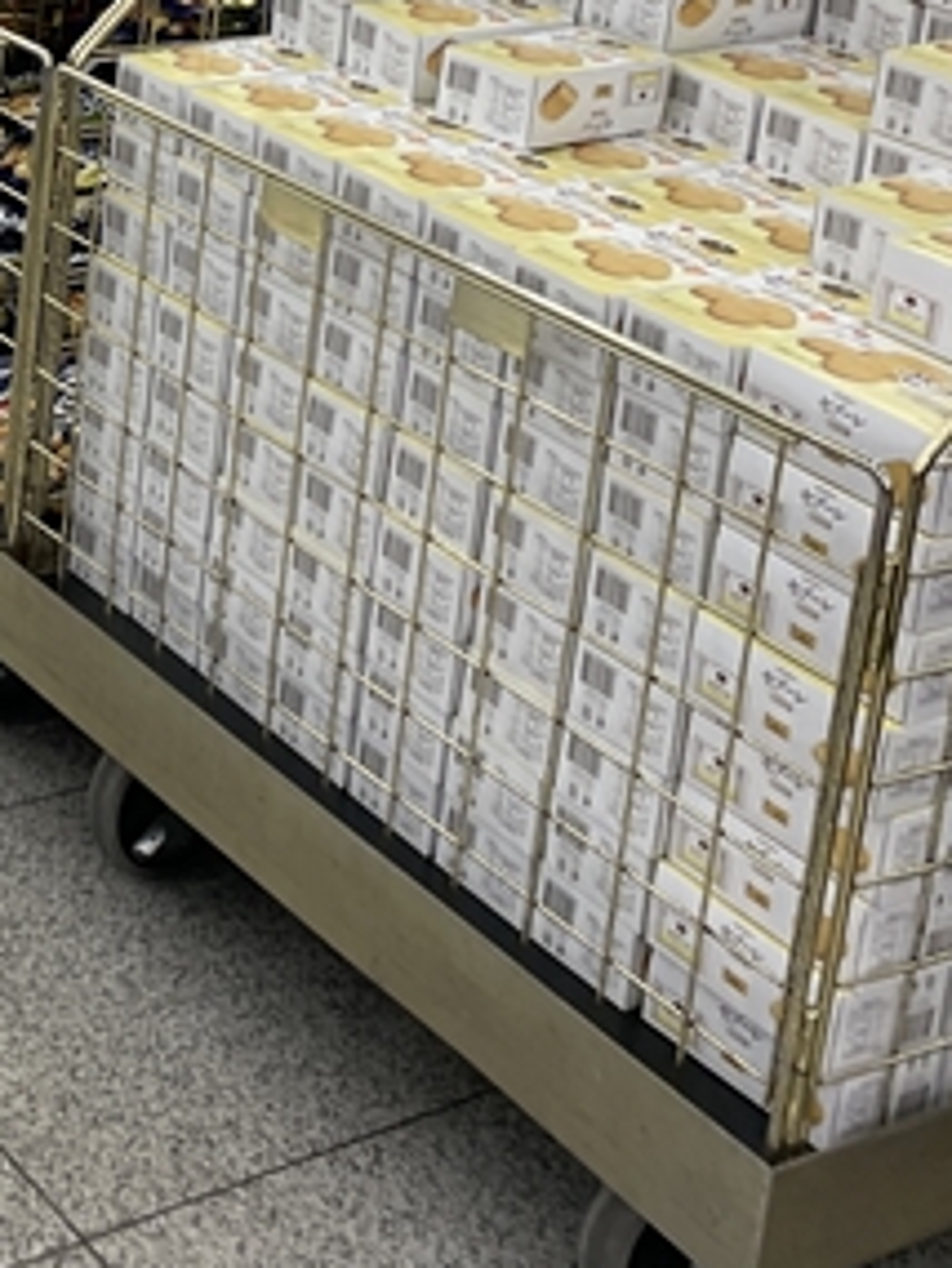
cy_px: -9
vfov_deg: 25.3
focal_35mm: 73
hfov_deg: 19.2
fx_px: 2675
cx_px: -142
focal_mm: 4.2
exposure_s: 1/100
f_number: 1.6
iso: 40
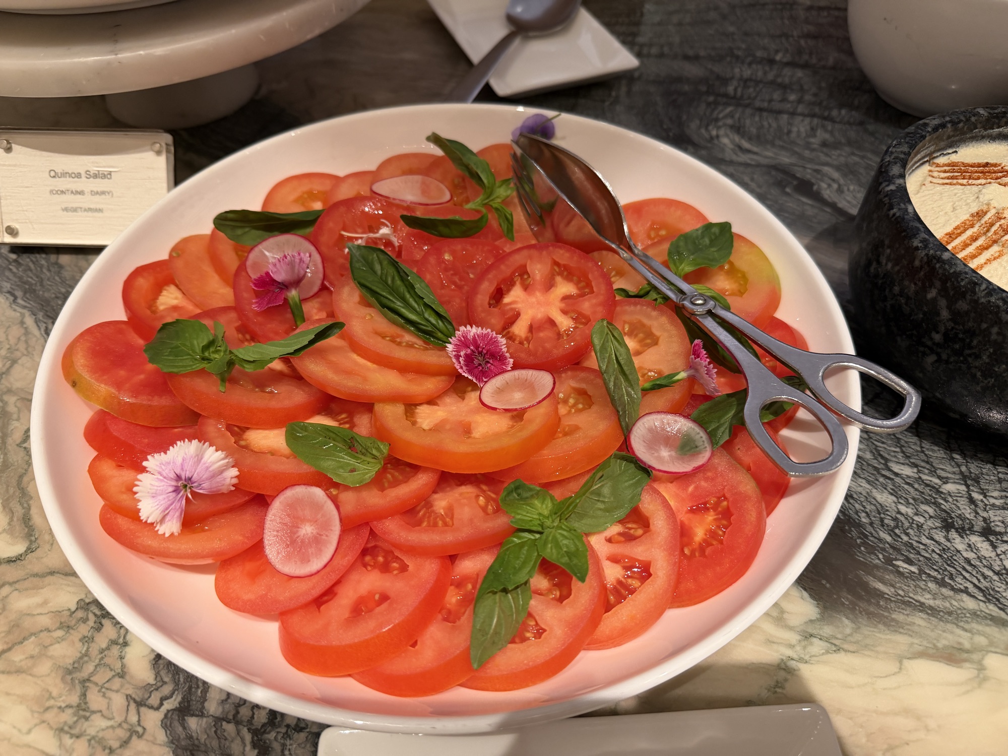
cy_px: 378
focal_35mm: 24
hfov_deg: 71.6
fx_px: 699
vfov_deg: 56.8
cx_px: 504
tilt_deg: -50.3
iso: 200
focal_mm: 6.76
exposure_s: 1/50
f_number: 1.78
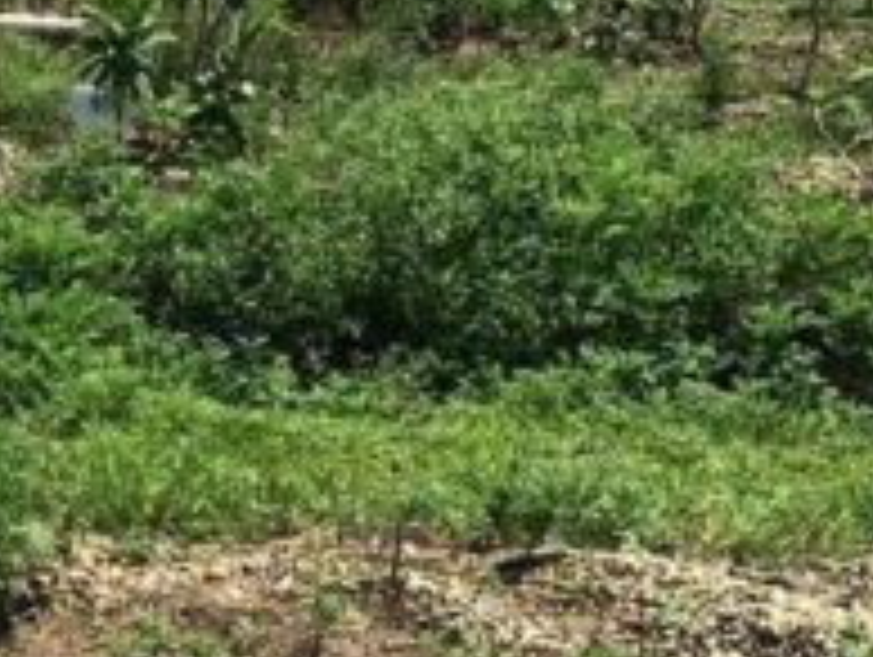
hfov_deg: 12.7
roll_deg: -1.3
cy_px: 252
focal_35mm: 153
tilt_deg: -7.2
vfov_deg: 9.7
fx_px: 3863
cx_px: -90
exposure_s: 1/1789
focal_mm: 4.15
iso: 25
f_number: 2.2
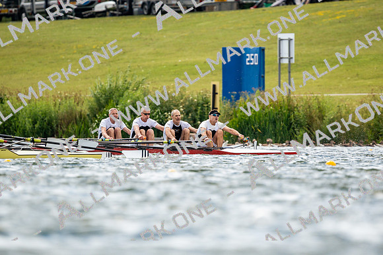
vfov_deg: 1.5
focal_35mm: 900
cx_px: 192
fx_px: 9577
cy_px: 128
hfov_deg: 2.3
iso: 400
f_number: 6.3
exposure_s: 1/2000
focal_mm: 600
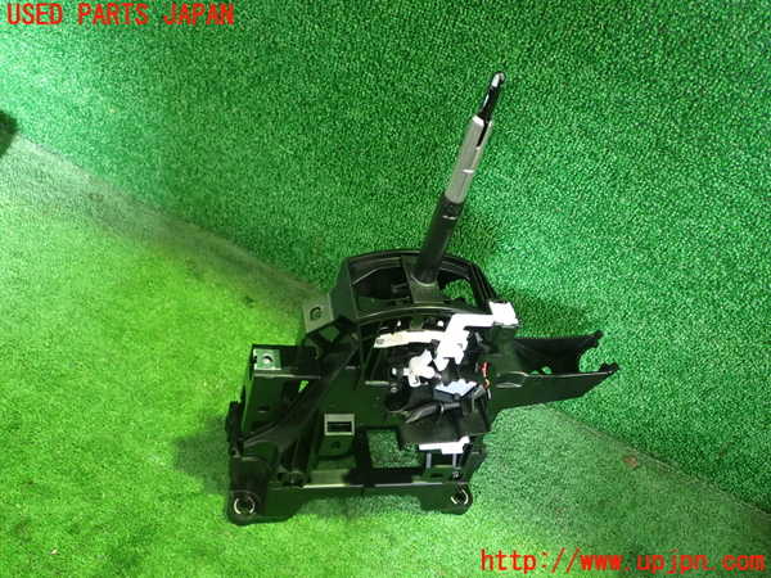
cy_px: 289
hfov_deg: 56.8
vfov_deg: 44.2
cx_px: 386
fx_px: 713
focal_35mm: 32
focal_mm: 5.79
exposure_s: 1/20
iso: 800
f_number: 2.4
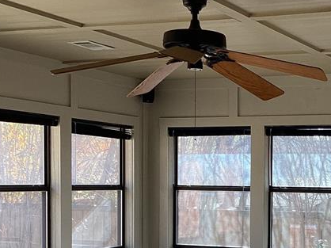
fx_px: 726
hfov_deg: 24.7
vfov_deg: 19.1
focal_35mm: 76
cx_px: 318
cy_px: 212
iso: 40
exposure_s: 1/120
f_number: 2.4
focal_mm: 3.3
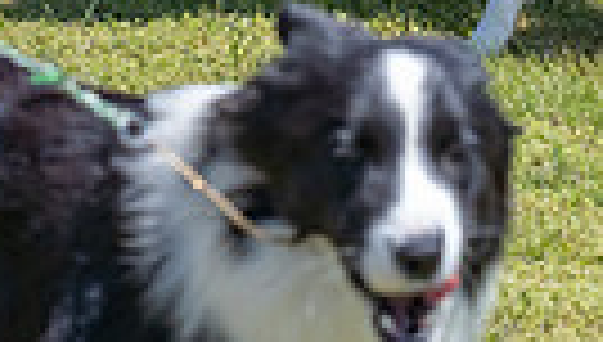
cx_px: 590
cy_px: -493
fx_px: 7466
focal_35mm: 466
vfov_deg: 2.6
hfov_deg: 4.6
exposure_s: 1/1600
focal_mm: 103
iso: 800
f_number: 7.1
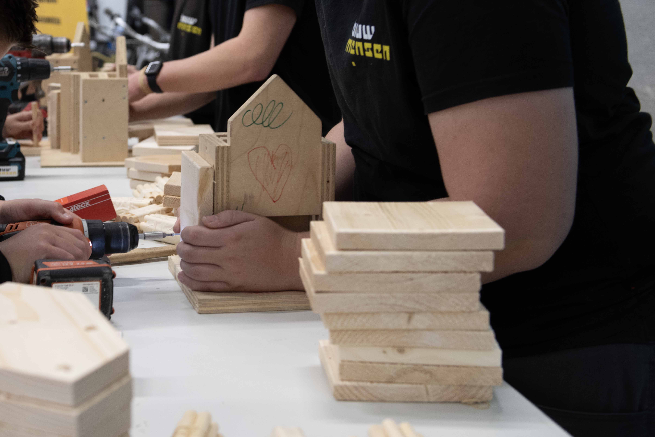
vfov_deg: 22.5
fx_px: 1092
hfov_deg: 32.6
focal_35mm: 60
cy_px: 134
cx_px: 148
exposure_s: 1/60
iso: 800
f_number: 4
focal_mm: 35
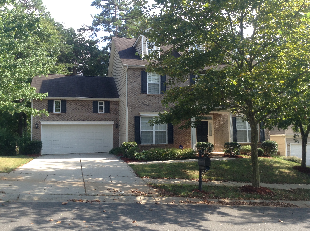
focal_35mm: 33
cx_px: 155
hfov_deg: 55.4
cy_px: 116
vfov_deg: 42.8
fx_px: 295
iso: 25
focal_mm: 3.3
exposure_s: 1/245
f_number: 2.4
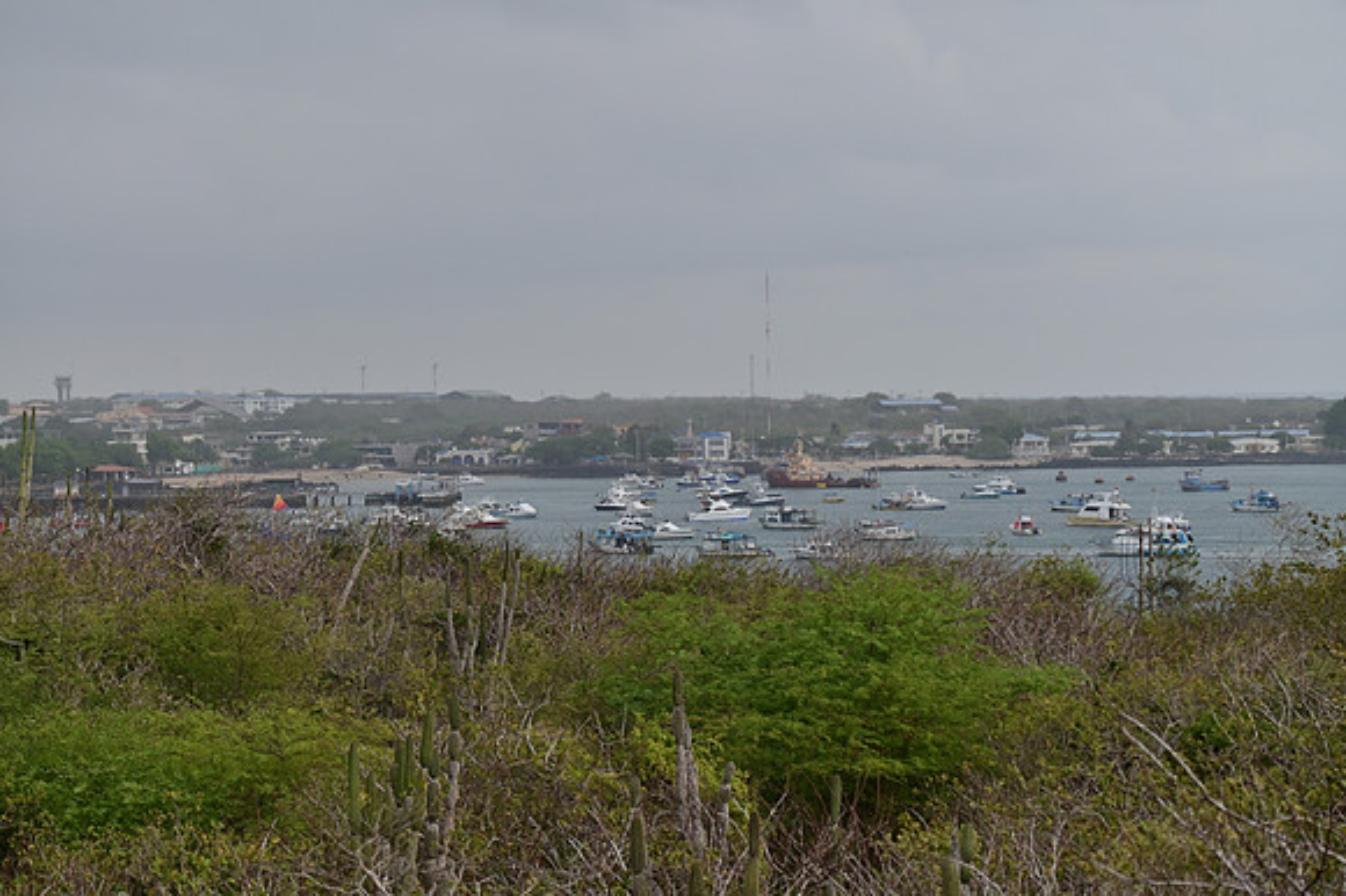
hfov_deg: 19.5
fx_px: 3923
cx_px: 673
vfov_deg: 13.0
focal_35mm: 105
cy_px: 448
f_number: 5.6
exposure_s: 1/500
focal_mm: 105
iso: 200
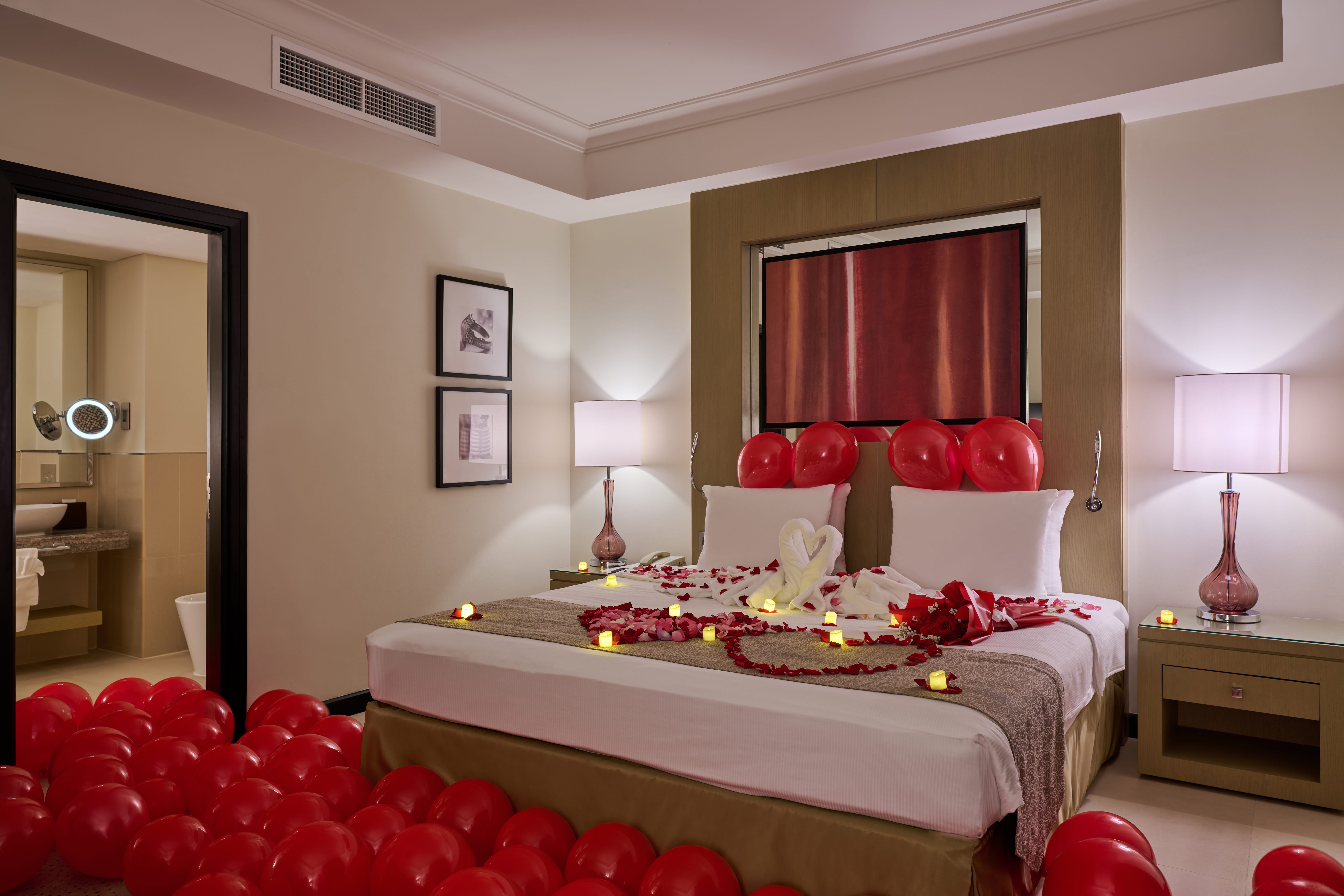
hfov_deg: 73.7
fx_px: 896
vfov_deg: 53.1
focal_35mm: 24
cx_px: 672
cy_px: 448
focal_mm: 24
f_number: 7.1
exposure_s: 1
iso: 400
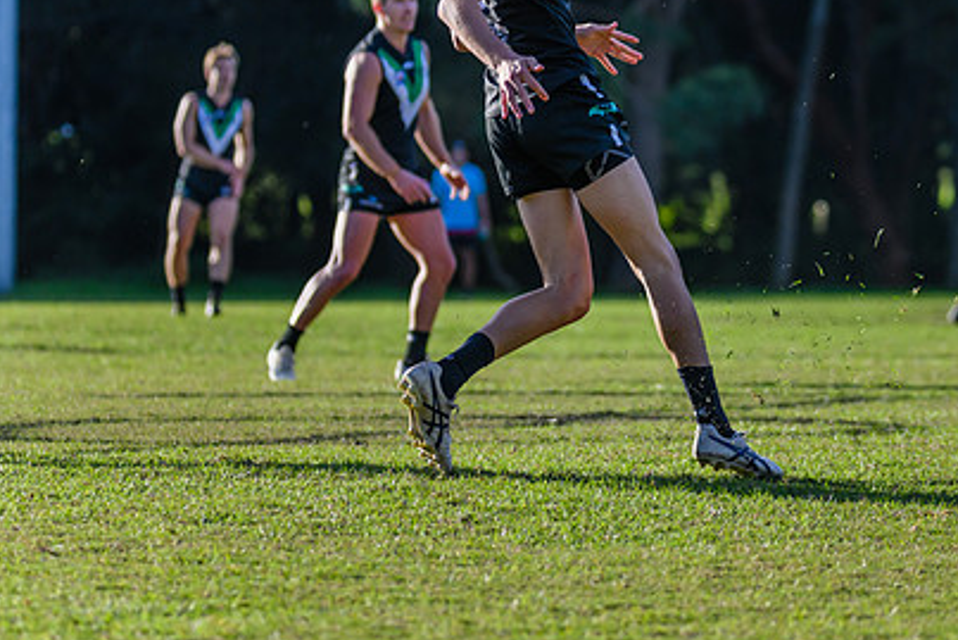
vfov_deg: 4.6
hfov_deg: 7.0
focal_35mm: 296
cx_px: 685
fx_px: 7879
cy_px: 201
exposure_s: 1/2500
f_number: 4.5
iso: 800
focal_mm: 195
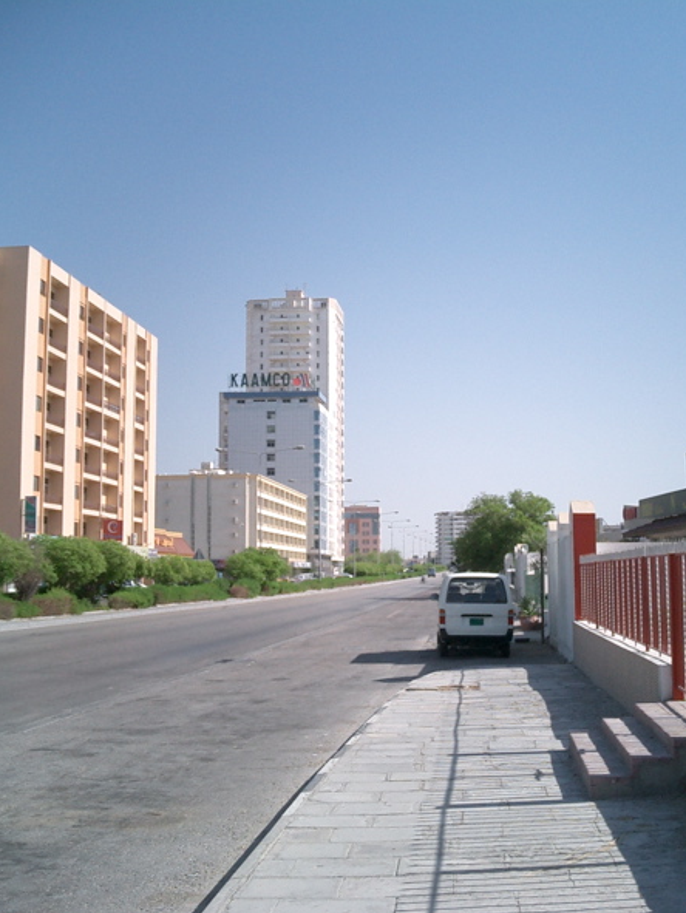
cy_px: 457
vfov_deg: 40.4
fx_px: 1241
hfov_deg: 30.8
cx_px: 431
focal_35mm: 47
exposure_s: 1/1000
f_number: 4.2
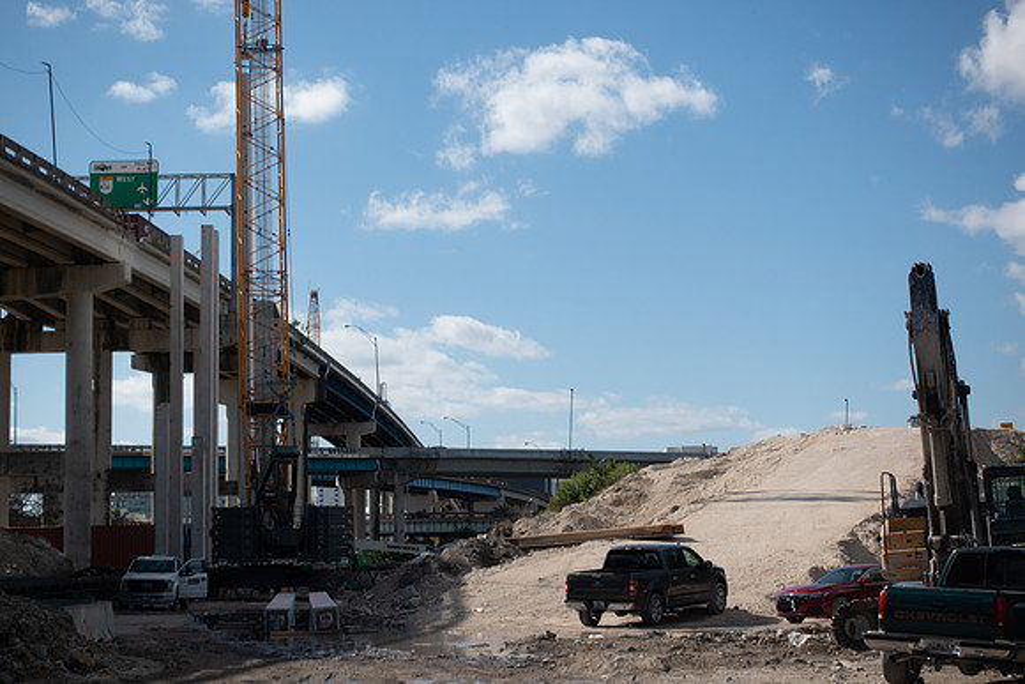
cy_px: 342
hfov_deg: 30.1
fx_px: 1908
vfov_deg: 20.3
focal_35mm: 67
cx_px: 512
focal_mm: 24.47
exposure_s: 1/200
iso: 125
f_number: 4
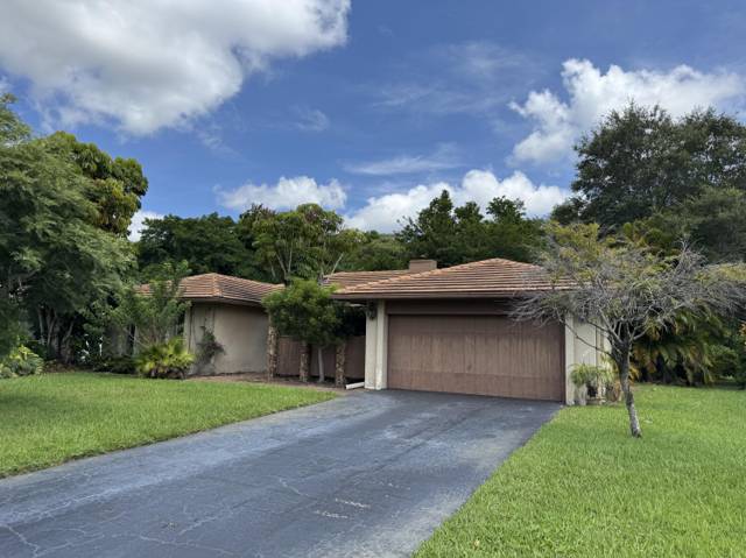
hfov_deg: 71.6
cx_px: 373
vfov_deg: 56.8
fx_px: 517
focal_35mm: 24
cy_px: 279
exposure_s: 1/3802
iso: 80
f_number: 1.78
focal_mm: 6.76
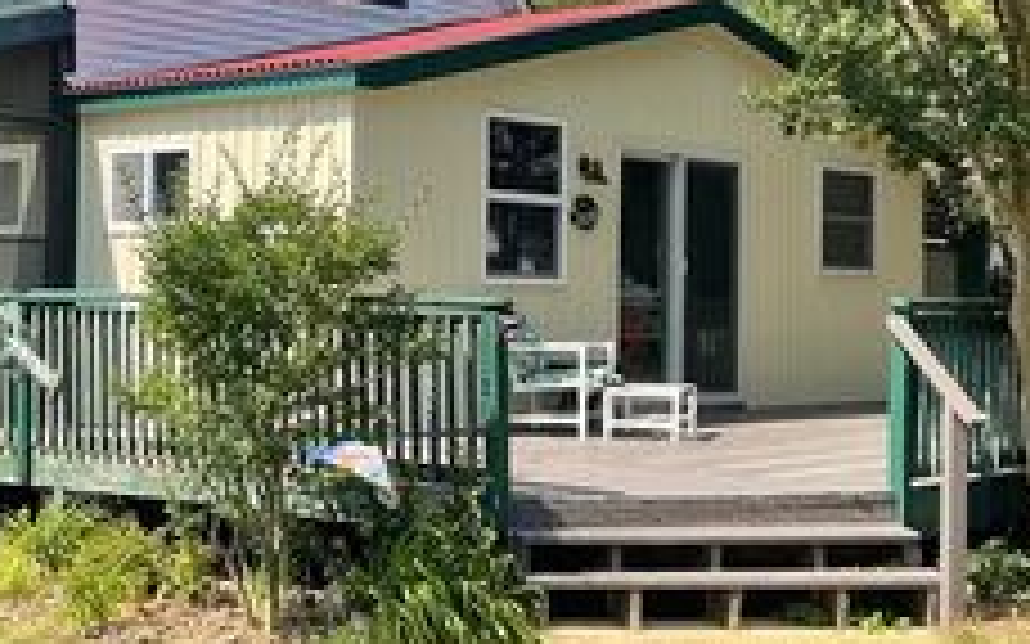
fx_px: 1880
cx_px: 454
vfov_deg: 19.4
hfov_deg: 30.6
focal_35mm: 67
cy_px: 254
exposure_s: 1/1035
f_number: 1.8
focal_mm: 3
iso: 16
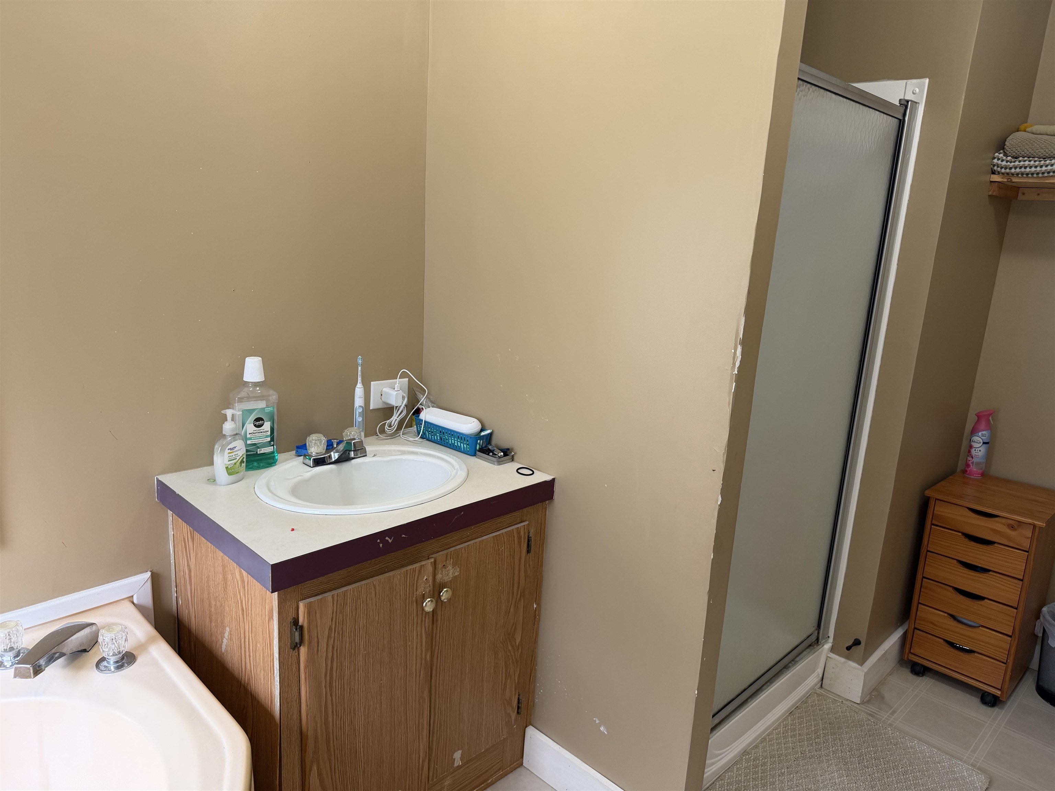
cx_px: 528
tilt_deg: -12.8
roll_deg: -2.1
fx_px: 731
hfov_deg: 71.6
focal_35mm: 24
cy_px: 396
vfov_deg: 56.8
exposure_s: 1/60
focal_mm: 6.76
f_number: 1.78
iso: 160
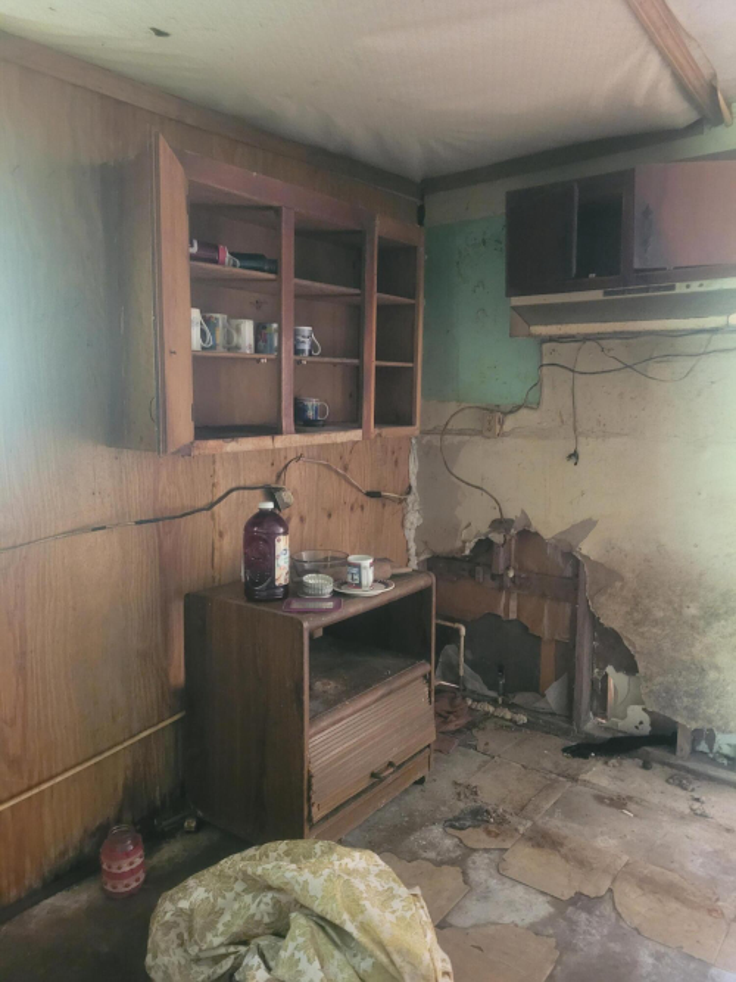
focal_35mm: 26
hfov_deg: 53.0
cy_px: 491
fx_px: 737
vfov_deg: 67.3
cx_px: 368
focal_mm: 5.4
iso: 1000
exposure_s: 1/24
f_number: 1.8
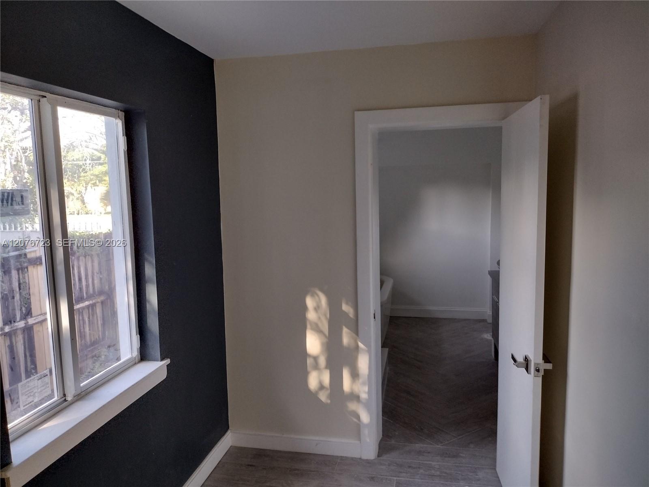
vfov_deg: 51.4
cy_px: 244
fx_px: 506
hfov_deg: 65.3
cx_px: 324
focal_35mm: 27
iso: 156
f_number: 1.7
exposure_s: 1/60
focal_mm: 4.71
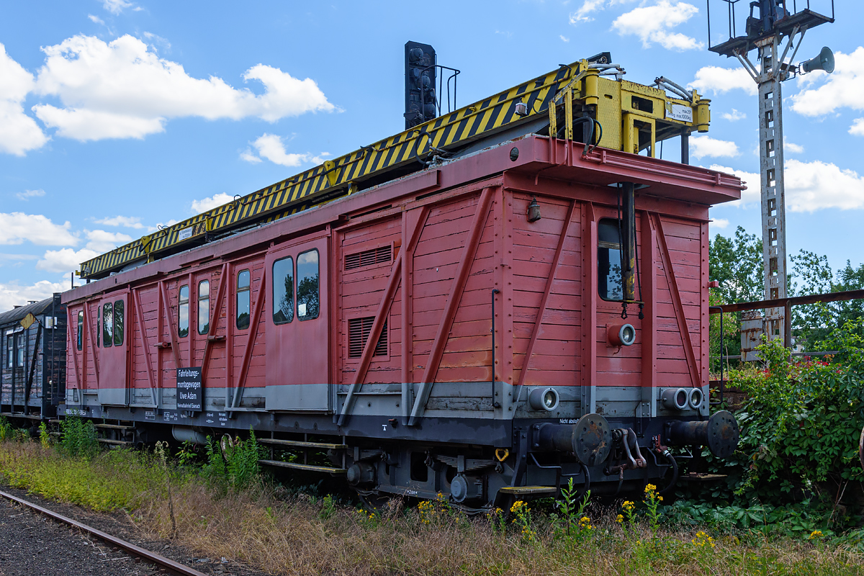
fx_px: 792
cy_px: 288
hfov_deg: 57.2
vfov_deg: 40.0
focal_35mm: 33
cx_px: 432
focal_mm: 22
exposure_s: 1/500
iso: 200
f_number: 8
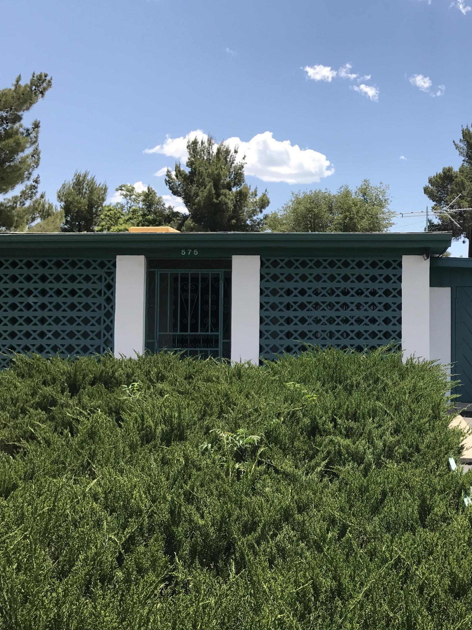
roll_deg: -0.3
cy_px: 310
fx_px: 691
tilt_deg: +1.2
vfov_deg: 49.0
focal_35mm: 38
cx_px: 390
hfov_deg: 36.2
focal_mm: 3.99
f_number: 1.8
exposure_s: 1/2227
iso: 20
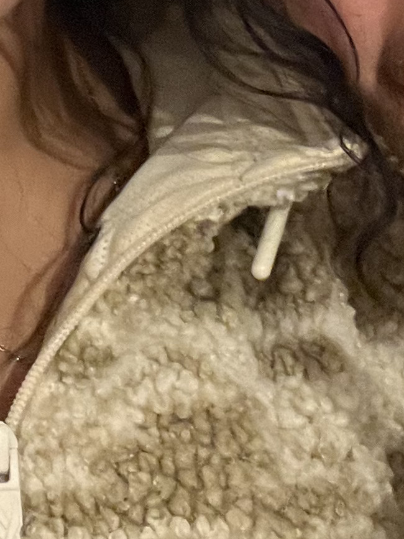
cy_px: -84
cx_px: 75
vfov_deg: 17.6
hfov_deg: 13.8
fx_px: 1665
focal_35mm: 107
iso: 400
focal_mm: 2.71
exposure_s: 1/33
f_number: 2.2
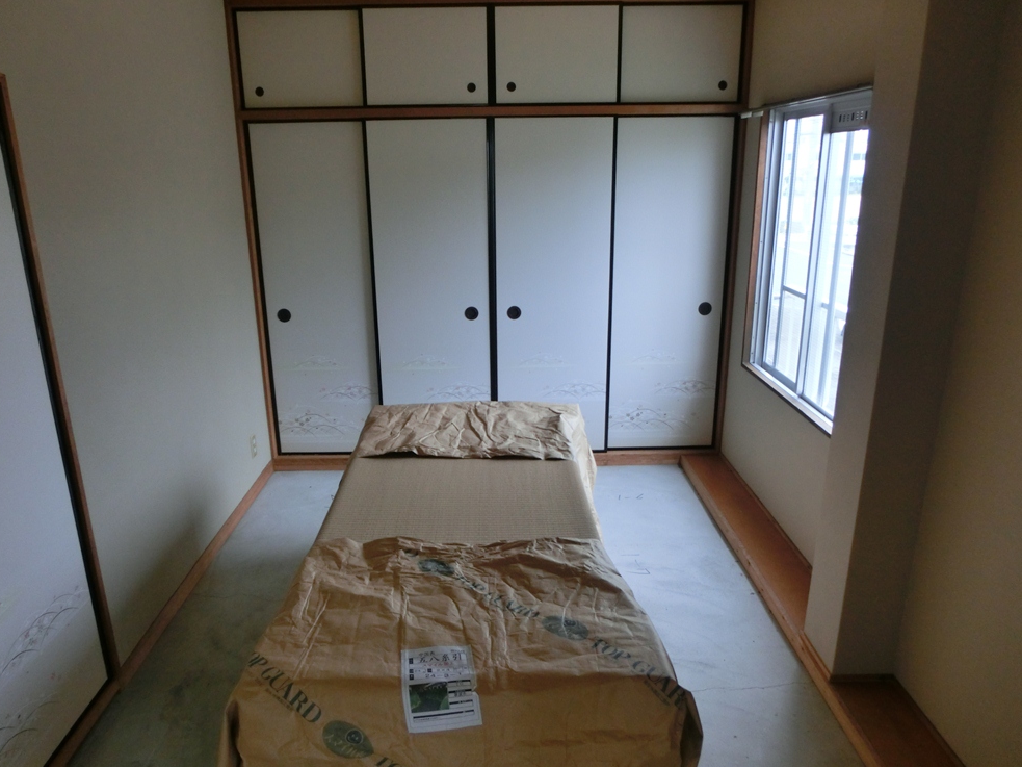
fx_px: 738
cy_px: 395
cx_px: 502
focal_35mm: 25
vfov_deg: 54.9
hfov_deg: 69.4
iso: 125
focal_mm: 4.24
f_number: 3
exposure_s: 1/125
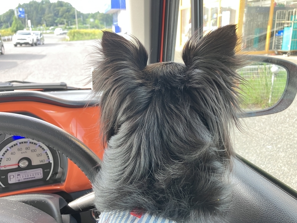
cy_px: 112
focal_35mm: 28
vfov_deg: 49.7
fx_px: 240
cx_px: 148
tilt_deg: -17.7
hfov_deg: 63.4
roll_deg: +1.4
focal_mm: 3.99
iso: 80
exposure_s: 1/50
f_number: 1.8
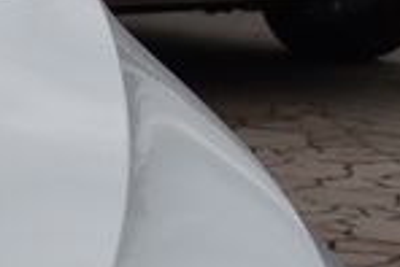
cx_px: -703
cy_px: 399
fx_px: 3548
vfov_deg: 4.3
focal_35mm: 319
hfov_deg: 6.1
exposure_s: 1/400
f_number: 10
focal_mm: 46
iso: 500
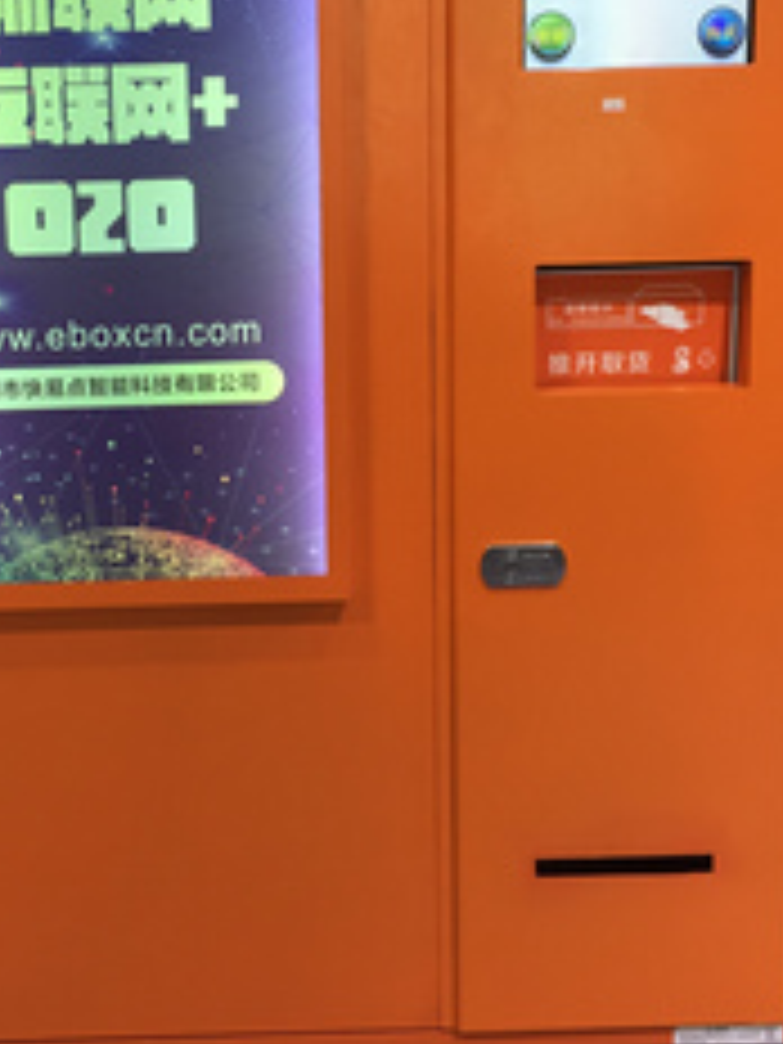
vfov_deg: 37.6
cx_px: 279
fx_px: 1508
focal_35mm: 50
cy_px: 310
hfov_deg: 29.0
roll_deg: +1.7
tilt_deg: -10.9
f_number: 2.2
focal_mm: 4.15
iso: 40
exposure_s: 1/33
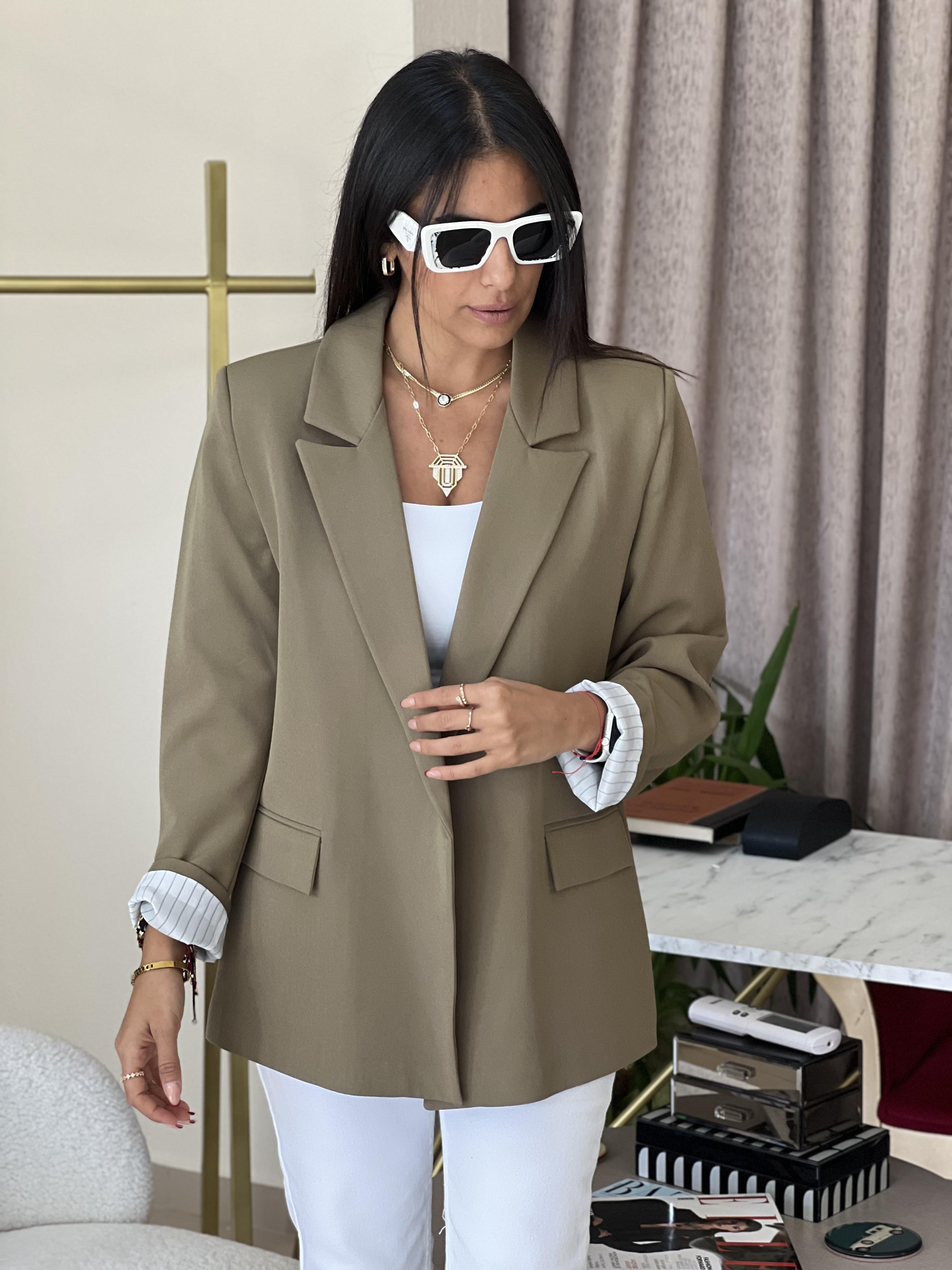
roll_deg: +0.2
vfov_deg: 25.3
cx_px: 476
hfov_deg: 19.1
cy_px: 635
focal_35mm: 77
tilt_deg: -7.4
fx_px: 2824
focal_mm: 9
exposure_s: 1/100
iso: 125
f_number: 2.8
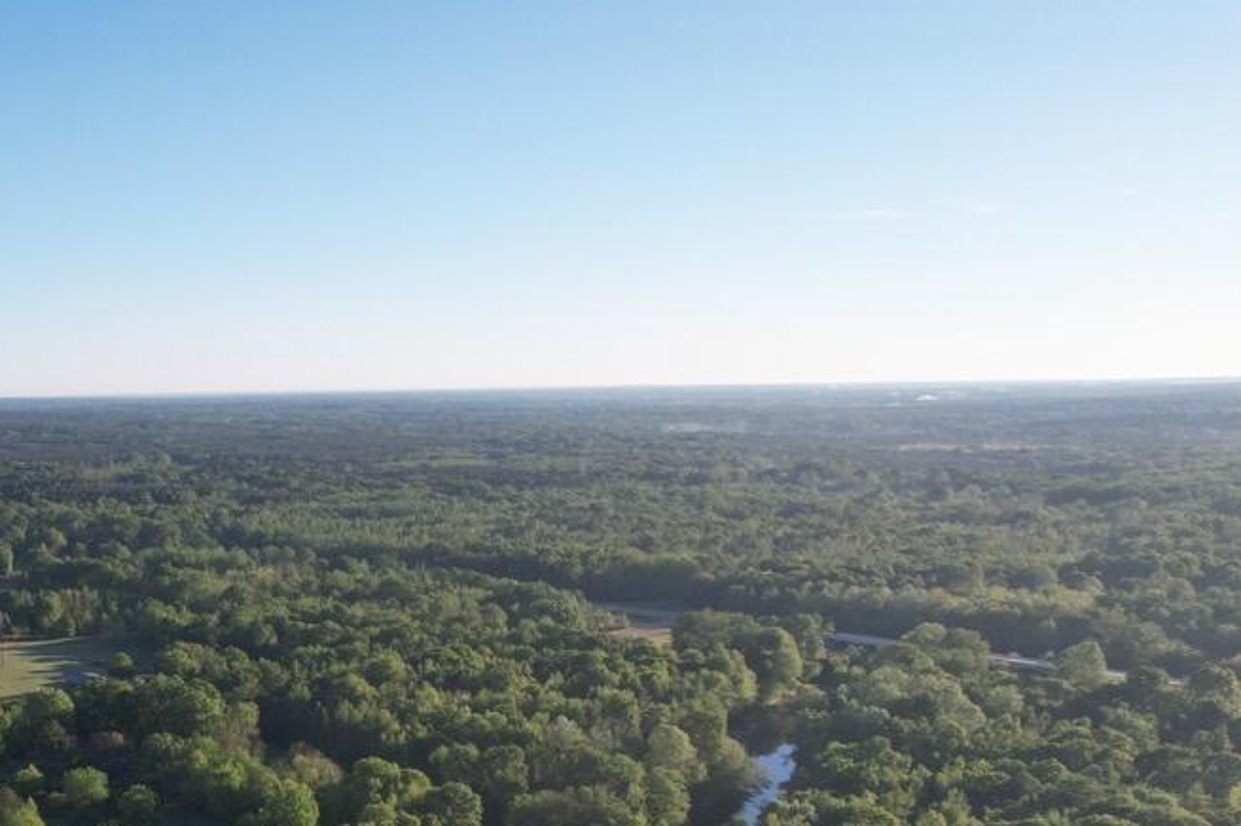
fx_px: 1481
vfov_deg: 29.8
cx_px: 108
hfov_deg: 41.6
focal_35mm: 43
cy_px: 753
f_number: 2.8
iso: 100
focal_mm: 8.38
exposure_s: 1/1250
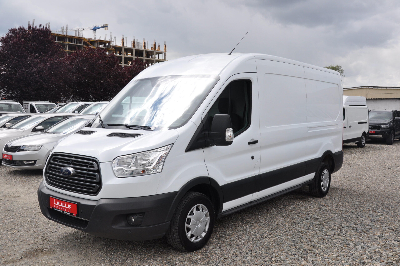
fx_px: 366
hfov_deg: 57.3
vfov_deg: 39.9
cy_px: 133
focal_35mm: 33
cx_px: 200
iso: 400
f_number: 8
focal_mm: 22
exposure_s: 1/250
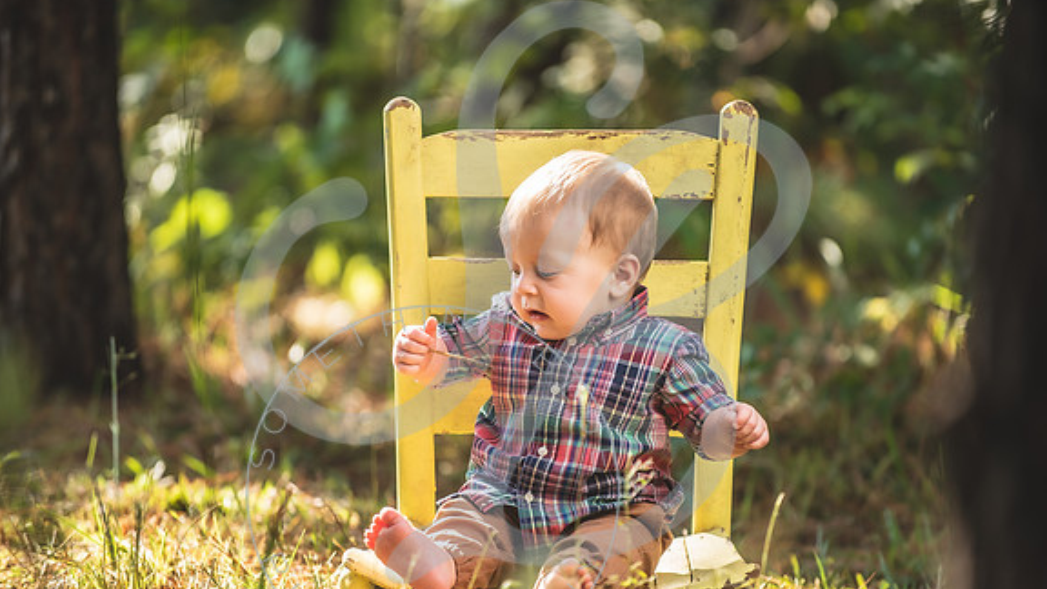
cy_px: 339
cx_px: 524
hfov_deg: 10.2
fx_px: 5858
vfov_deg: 5.8
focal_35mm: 211
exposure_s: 1/200
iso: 100
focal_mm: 200
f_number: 2.8
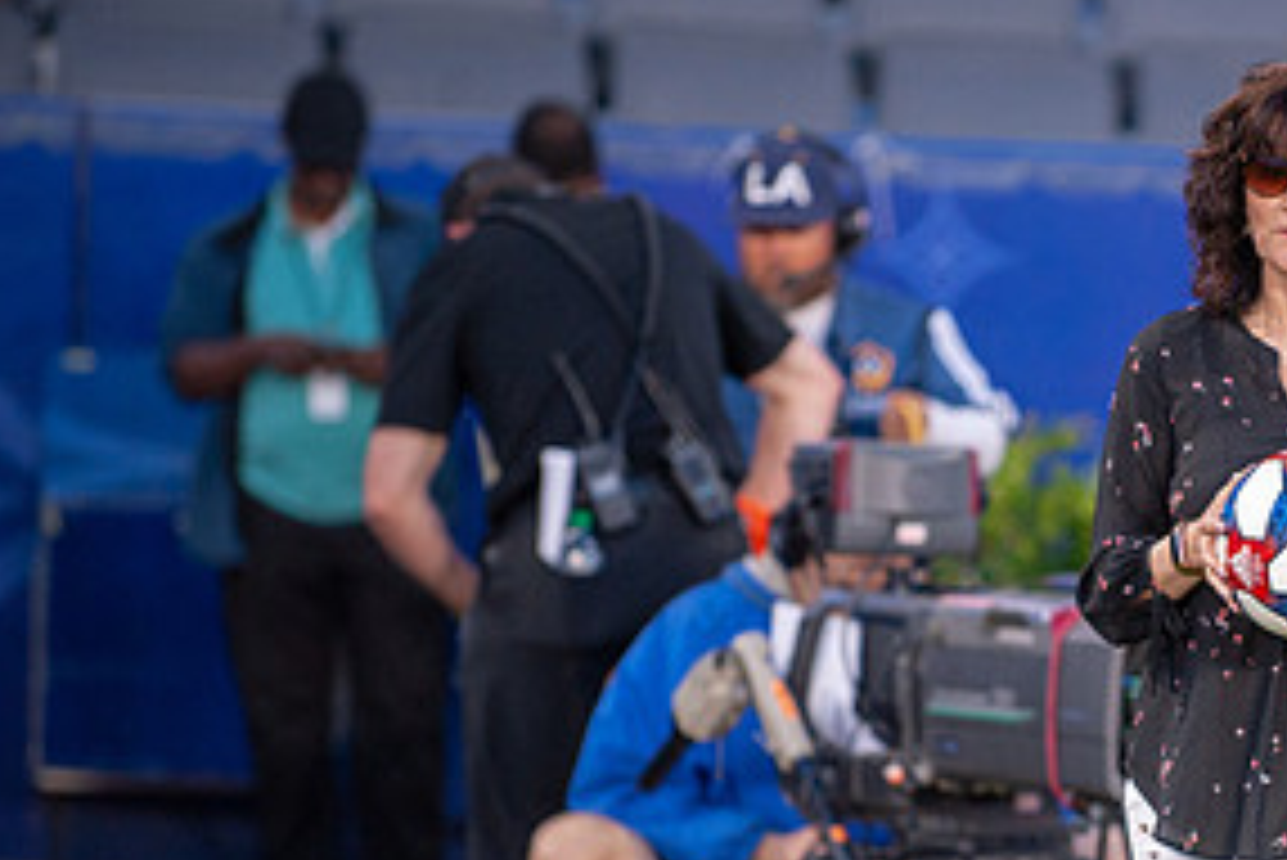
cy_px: 675
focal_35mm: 405
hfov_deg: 5.1
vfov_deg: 3.4
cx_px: 1292
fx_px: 14485
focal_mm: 200
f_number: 2.8
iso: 1600
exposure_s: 1/500
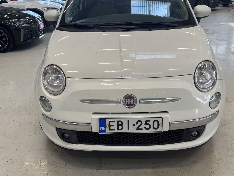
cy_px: 79
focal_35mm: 34
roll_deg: +2.9
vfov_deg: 41.8
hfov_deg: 54.0
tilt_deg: -21.4
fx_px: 230
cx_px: 116
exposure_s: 1/107
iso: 32
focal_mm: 5.96
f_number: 1.6
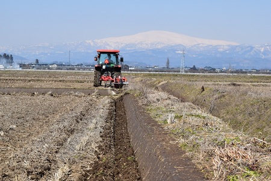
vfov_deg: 14.0
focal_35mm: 98
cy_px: 90
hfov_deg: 20.9
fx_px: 734
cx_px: 136
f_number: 11
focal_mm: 65
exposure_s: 1/500
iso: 360
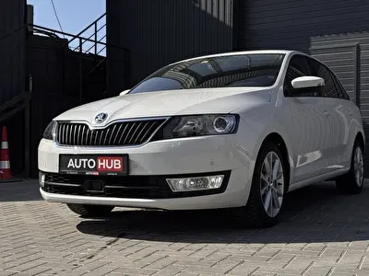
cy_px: 138
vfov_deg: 30.3
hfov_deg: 39.7
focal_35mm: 48
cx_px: 184
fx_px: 512
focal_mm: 6.76
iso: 80
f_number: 1.78
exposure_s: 1/10526
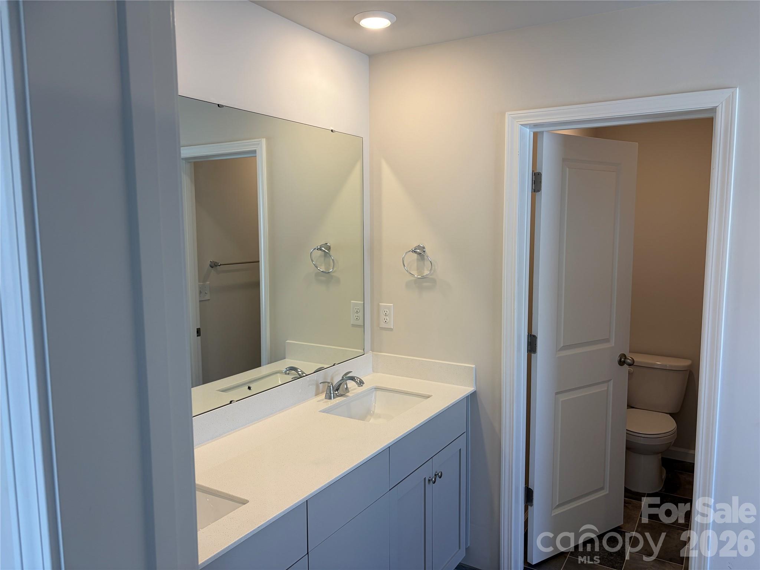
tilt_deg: -5.7
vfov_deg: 53.1
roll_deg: -0.3
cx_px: 380
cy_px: 285
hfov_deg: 67.3
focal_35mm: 26
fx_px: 571
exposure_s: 1/120
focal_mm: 5.96
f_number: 1.6
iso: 50
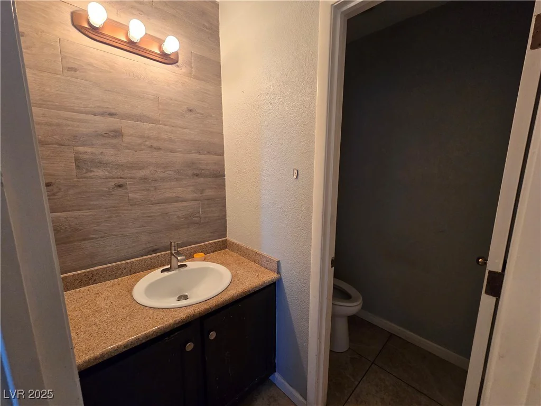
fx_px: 203
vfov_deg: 89.9
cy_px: 203
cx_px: 270
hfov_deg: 106.2
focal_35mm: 13
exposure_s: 1/60
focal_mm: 2.2
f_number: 2.2
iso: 320
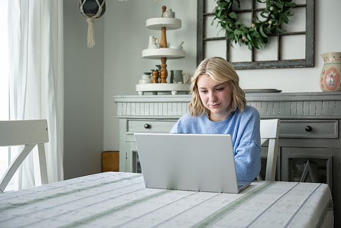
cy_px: 114
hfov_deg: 42.7
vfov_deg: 29.3
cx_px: 170
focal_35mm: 46
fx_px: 436
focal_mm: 46
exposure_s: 1/320
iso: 125
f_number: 2.8
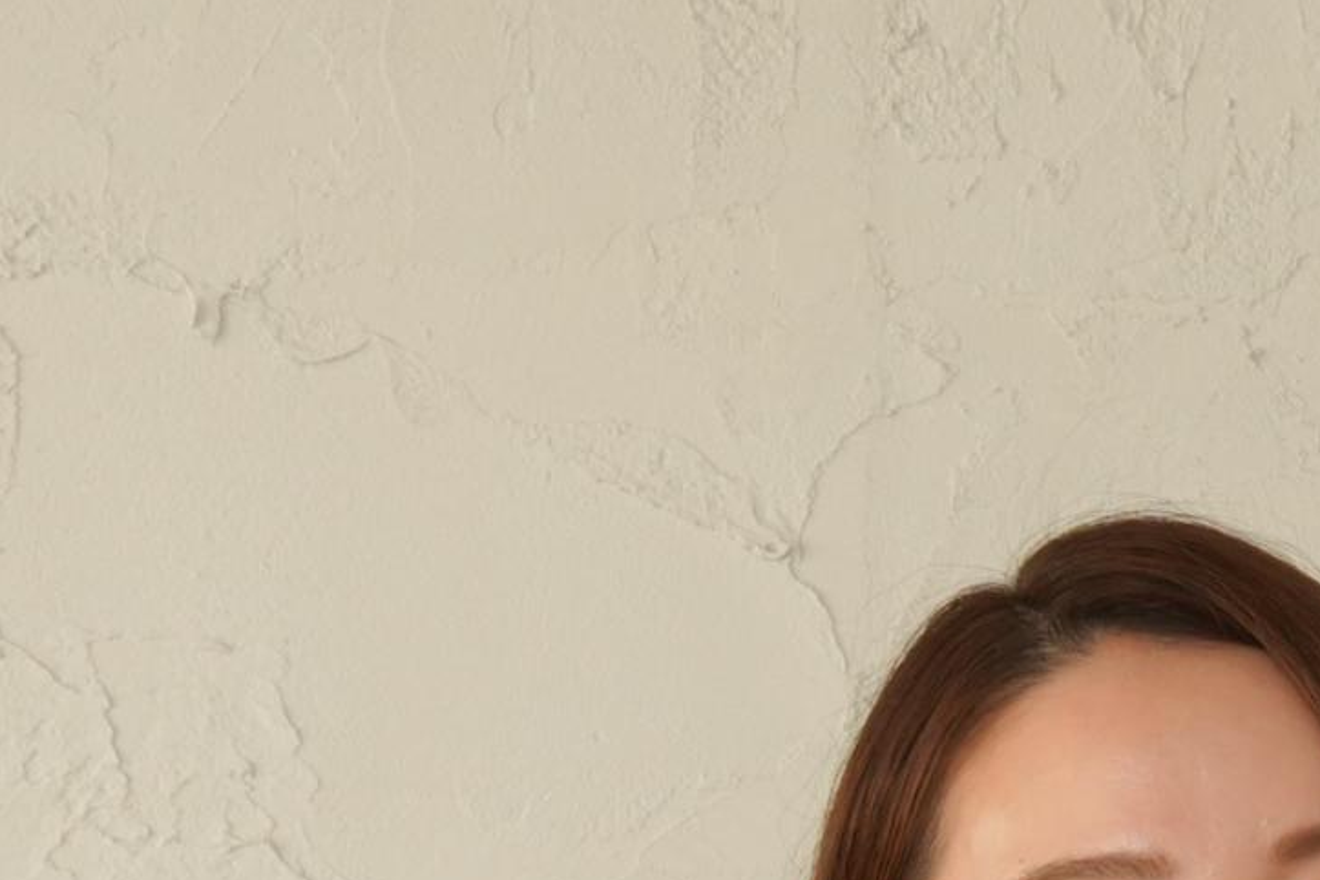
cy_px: 2220
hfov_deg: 5.8
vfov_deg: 3.8
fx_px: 13052
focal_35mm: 356
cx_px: 1165
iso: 1000
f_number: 6.3
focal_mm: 67
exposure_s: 1/50
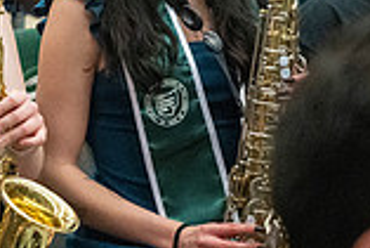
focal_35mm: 258
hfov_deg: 7.8
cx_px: -179
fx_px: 2654
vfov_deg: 5.3
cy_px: -65
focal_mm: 70
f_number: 4
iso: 10000
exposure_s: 1/500
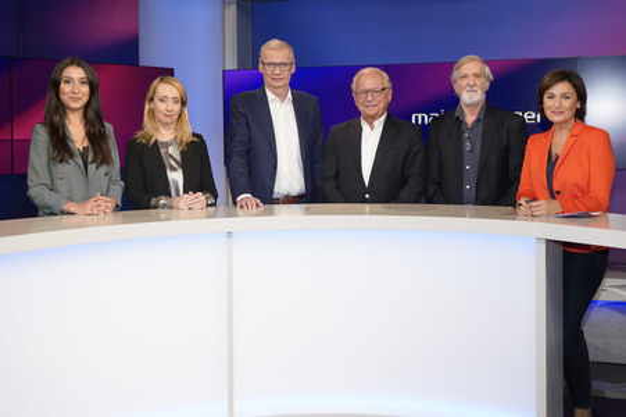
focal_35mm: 33
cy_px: 208
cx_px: 313
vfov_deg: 39.9
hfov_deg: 57.3
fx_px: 573
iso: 2000
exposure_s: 1/160
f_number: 5.6
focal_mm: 33
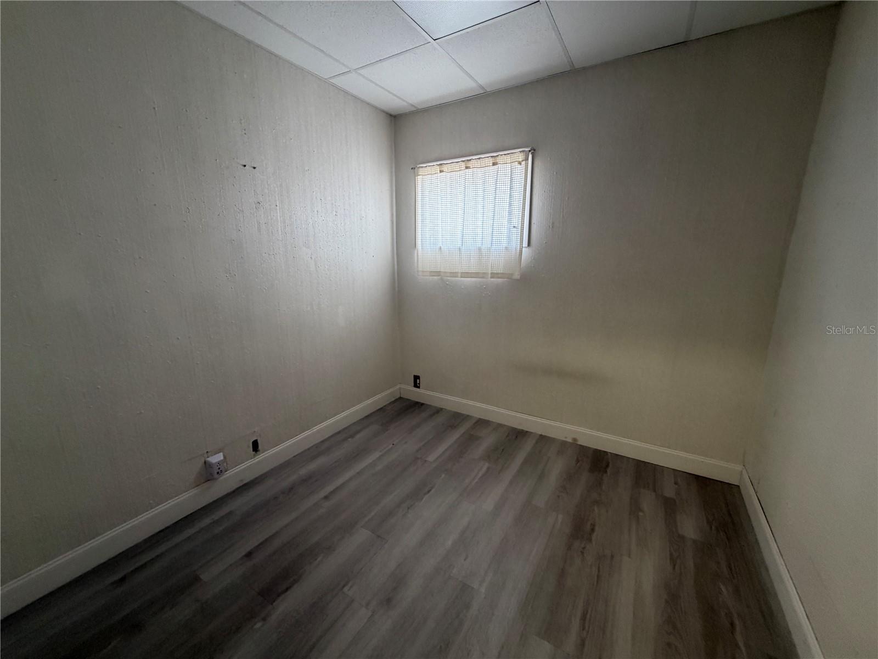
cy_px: 330
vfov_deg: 85.7
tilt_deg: -13.0
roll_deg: -0.2
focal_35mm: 14
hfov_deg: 102.1
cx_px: 439
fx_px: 355
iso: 320
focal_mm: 2.22
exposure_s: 1/60
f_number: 2.2
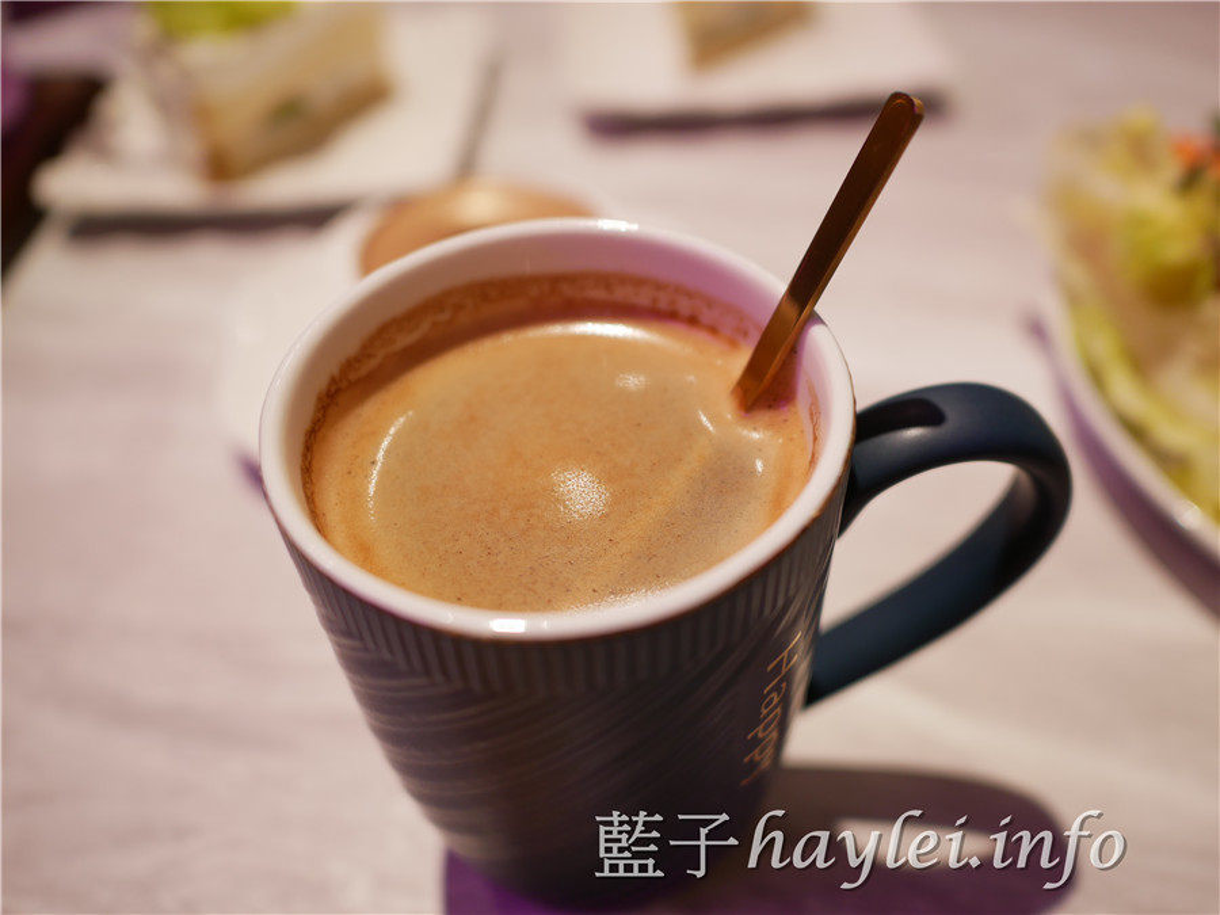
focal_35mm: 30
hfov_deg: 60.0
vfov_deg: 46.8
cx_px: 610
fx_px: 1057
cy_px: 458
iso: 200
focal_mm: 15
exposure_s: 1/80
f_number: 1.7
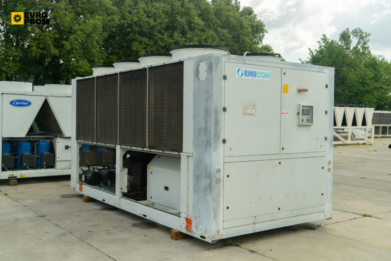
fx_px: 413
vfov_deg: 35.1
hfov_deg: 50.7
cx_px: 196
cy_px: 130
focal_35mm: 38
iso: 250
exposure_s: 1/800
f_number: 4
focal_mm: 38
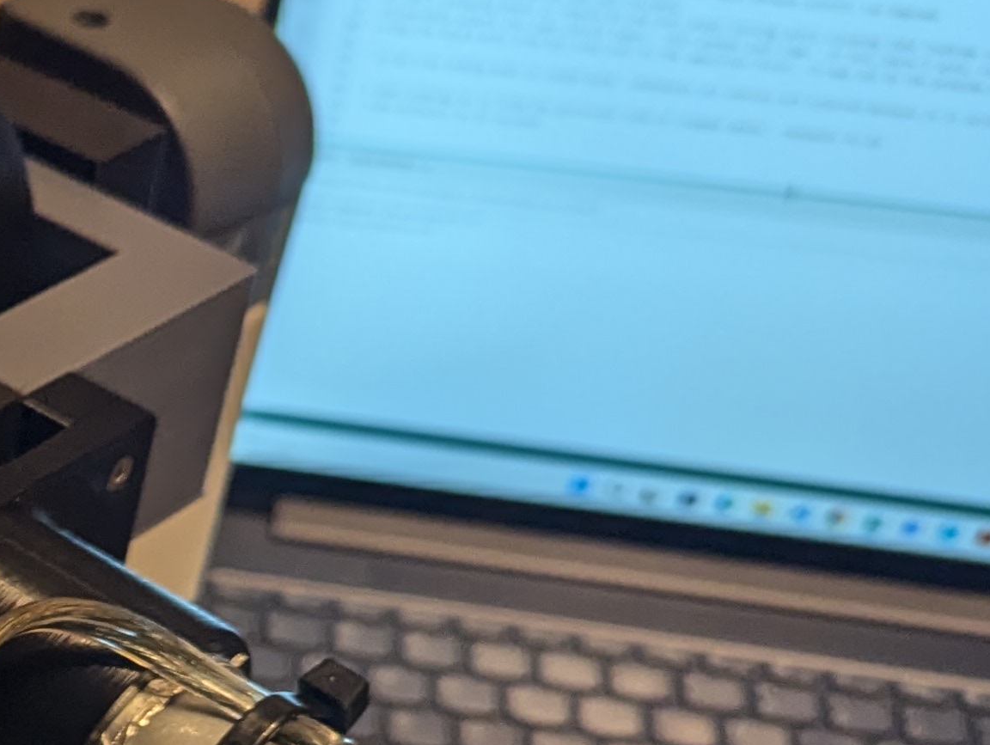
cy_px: 803
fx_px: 2434
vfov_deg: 16.9
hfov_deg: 19.7
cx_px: -538
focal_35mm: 85
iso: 251
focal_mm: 6.81
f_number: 1.85
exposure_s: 1/120
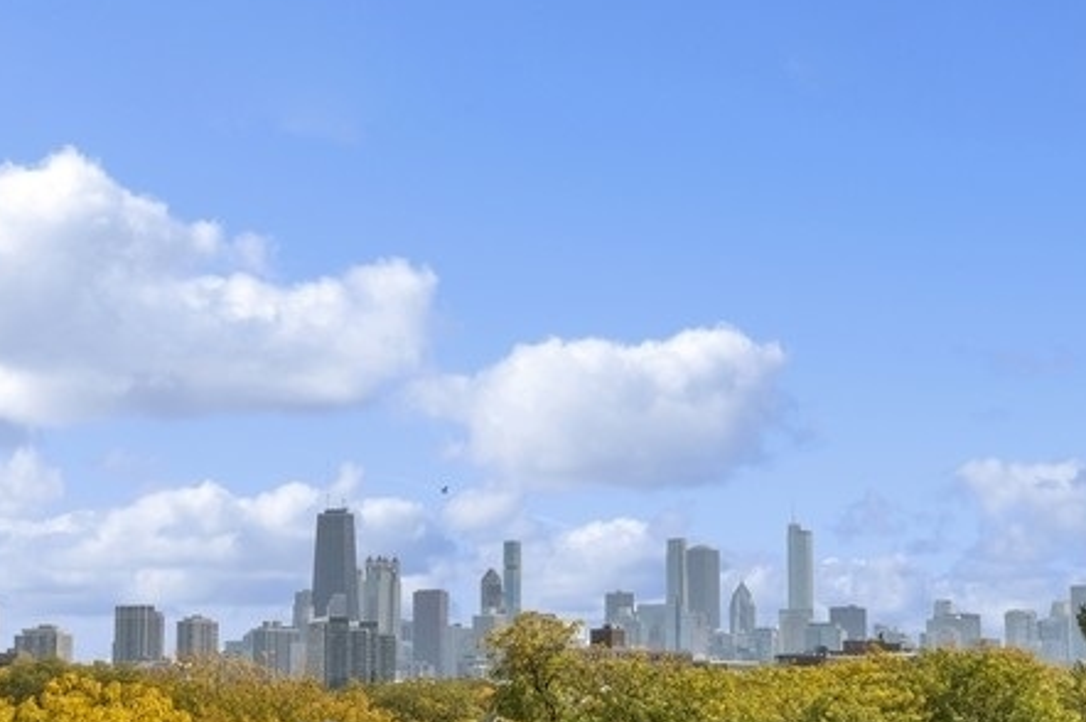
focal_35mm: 106
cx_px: 607
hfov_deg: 19.3
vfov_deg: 12.8
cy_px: 69
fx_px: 3195
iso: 320
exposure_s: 1/1250
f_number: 9
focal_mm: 35
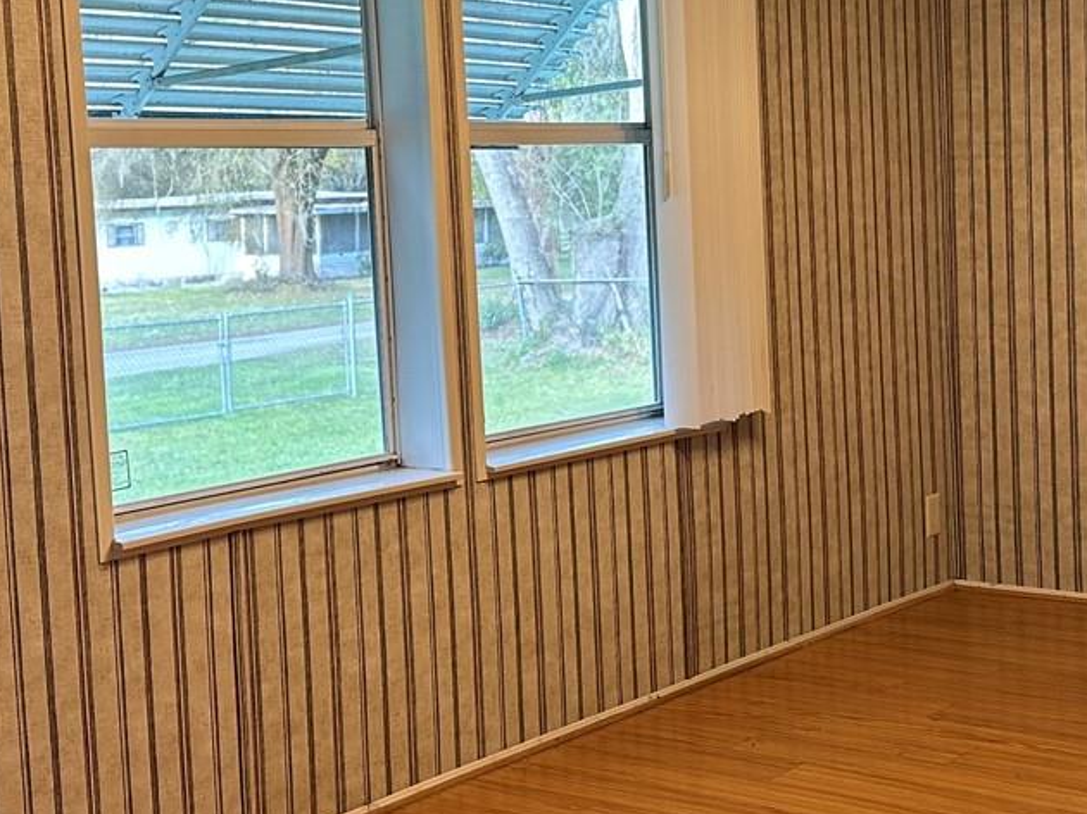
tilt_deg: -2.9
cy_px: 312
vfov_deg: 24.0
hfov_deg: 31.2
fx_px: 1915
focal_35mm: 61
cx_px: 789
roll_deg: +2.1
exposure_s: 1/60
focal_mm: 6.86
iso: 160
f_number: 1.78
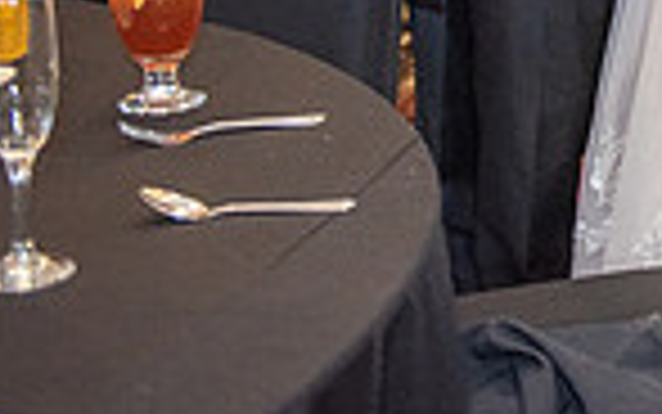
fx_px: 2473
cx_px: 1063
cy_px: -331
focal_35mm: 137
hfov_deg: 14.1
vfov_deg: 9.1
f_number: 2.8
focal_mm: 34
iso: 1600
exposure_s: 1/200
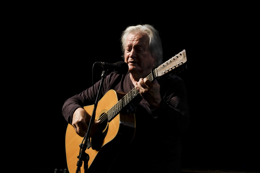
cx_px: 130
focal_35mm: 221
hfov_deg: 9.3
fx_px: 1596
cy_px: 86
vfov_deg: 6.2
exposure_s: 1/160
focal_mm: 147.6
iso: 1600
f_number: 5
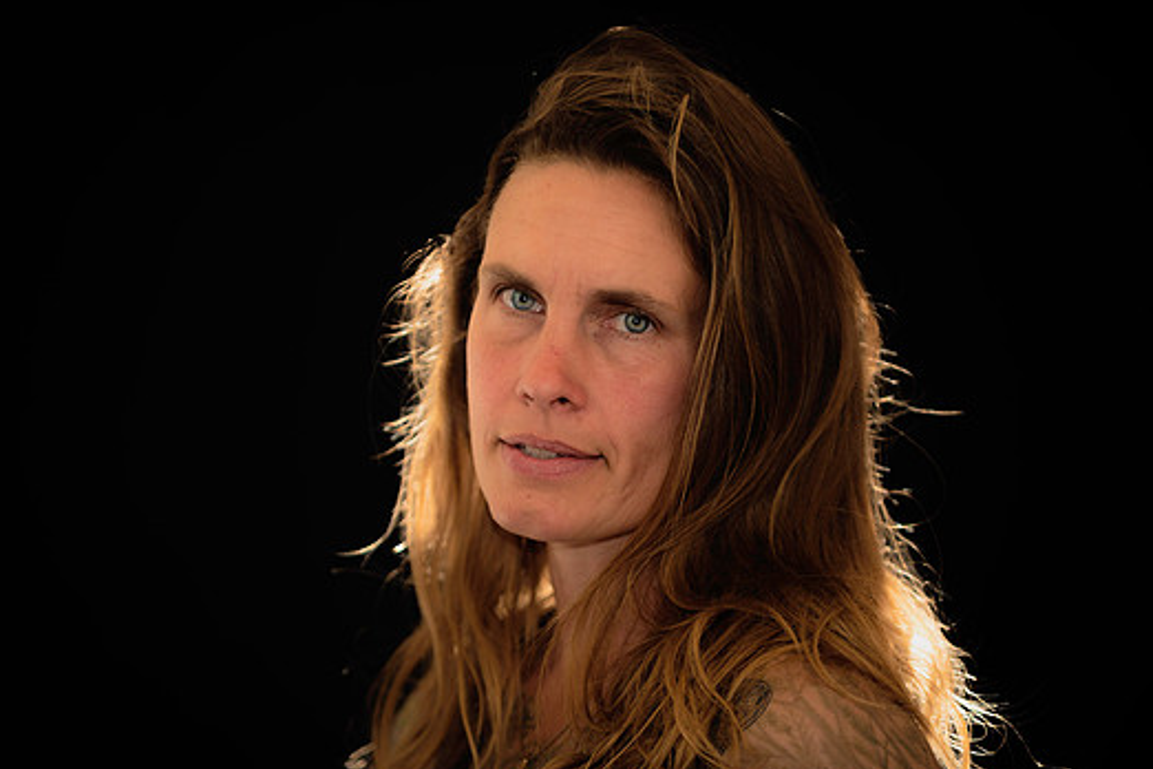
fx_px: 6053
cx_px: 541
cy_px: 399
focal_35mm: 189
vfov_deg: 7.3
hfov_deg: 10.9
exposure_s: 1/40
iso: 50
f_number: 2.8
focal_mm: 170
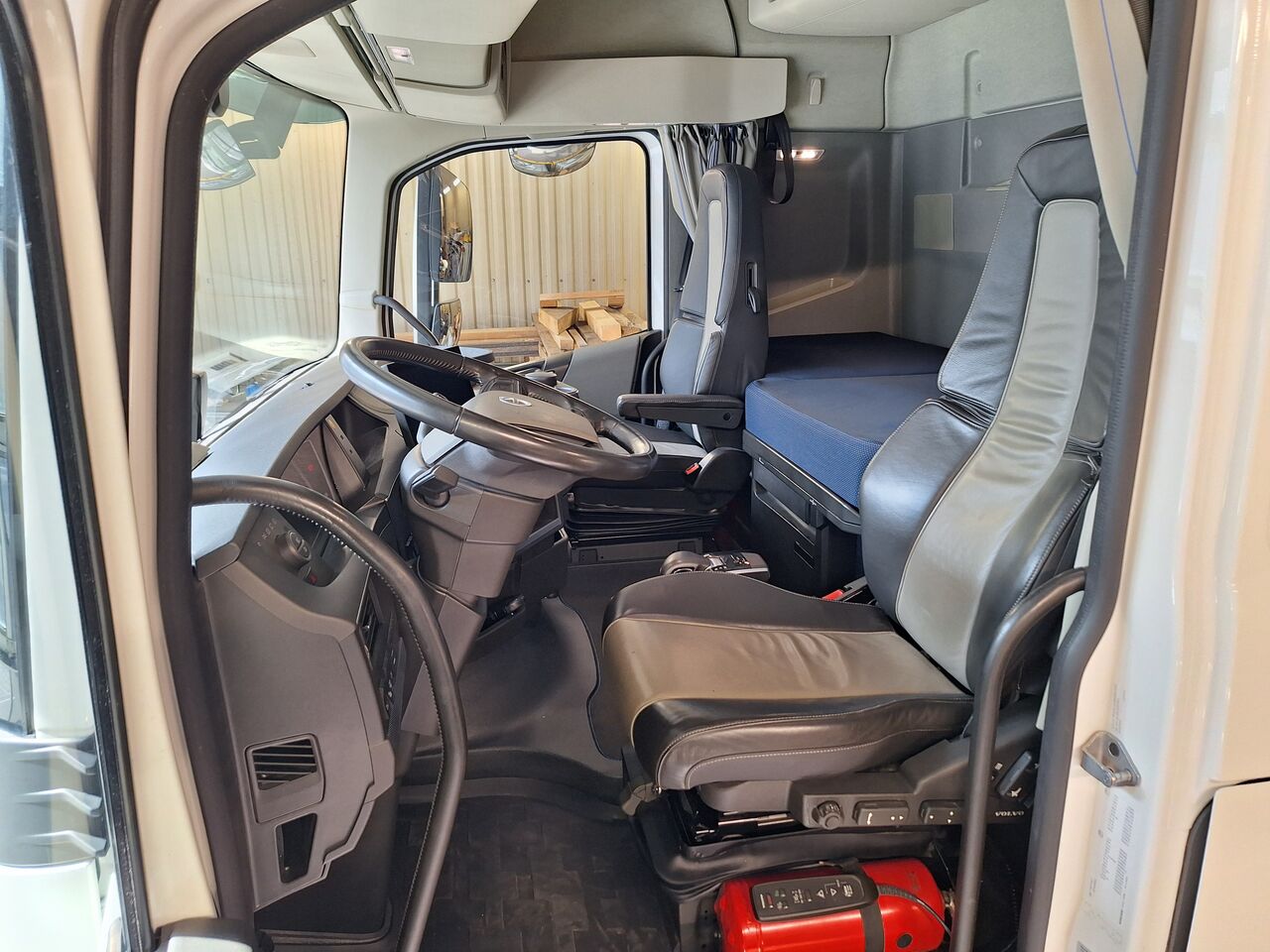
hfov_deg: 73.9
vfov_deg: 58.9
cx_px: 635
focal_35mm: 23
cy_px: 476
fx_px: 844
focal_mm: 5.54
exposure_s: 1/100
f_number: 1.8
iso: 64
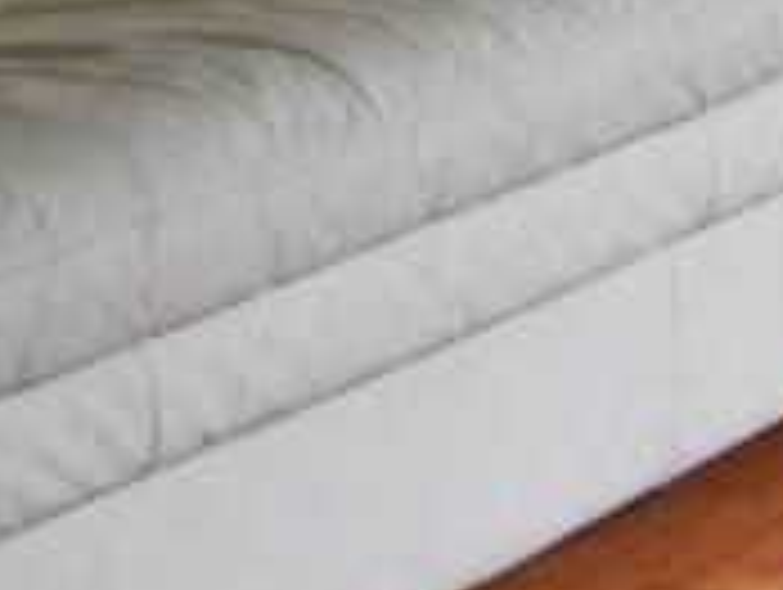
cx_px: 1642
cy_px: -959
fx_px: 4122
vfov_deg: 7.5
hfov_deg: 9.9
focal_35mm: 182
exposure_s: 1/30
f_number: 3.2
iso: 320
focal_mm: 5.6
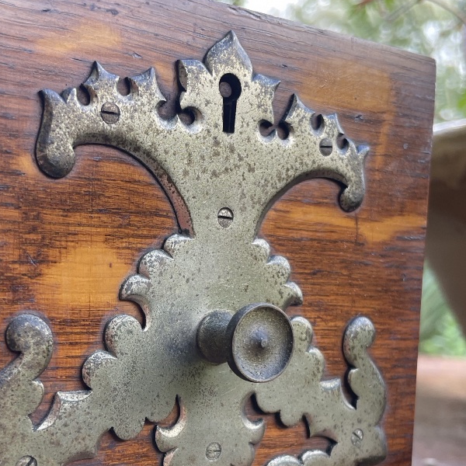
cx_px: 157
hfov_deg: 36.4
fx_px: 701
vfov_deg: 35.8
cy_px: 362
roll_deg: -1.8
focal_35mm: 46
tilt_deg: -5.9
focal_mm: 4.2
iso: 50
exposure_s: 1/121
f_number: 1.6
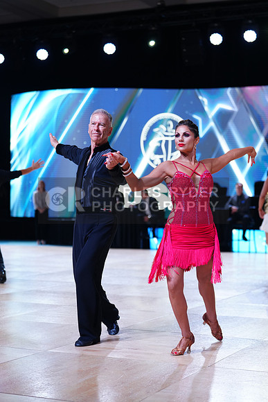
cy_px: 201
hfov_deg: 19.5
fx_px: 781
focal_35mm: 70
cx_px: 134
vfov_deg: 28.8
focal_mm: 70
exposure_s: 1/400
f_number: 2.8
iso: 640
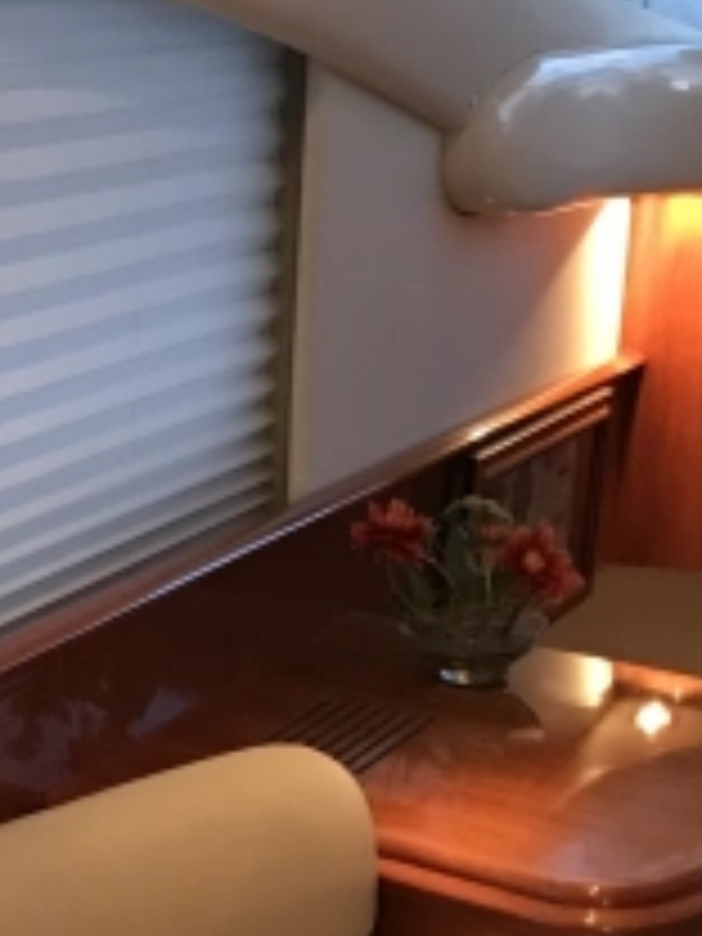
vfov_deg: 18.8
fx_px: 2677
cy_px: 1116
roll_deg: -0.6
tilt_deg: -19.9
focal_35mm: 99
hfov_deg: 14.9
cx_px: 328
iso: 100
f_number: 1.8
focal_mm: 3.99
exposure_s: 1/17
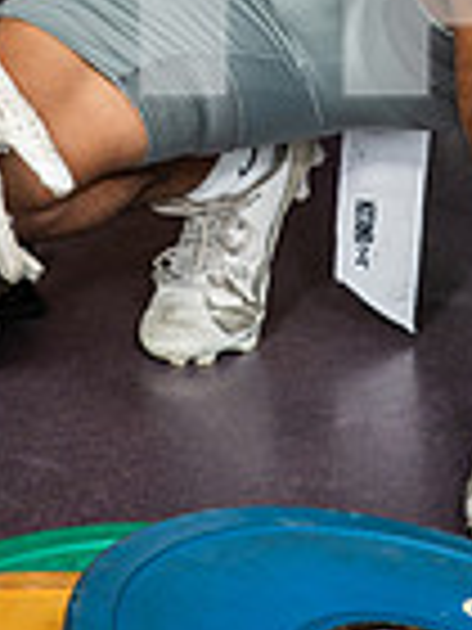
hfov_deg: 8.3
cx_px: 301
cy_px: -356
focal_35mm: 179
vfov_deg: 10.6
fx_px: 3254
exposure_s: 1/250
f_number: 7.1
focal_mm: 58
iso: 800
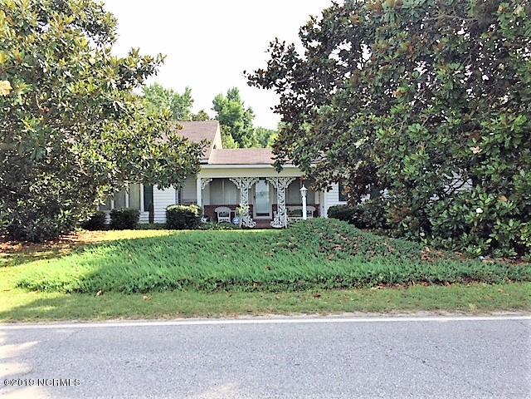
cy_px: 200
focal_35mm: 29
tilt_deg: -0.7
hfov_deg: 61.7
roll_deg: -0.9
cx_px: 266
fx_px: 445
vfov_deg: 48.2
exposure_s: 1/775
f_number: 2.2
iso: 32
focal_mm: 4.15
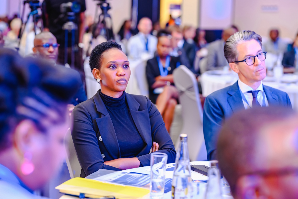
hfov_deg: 23.9
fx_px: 704
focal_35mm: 85
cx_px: 149
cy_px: 100
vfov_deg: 16.1
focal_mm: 85
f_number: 2.5
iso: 640
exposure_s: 1/100
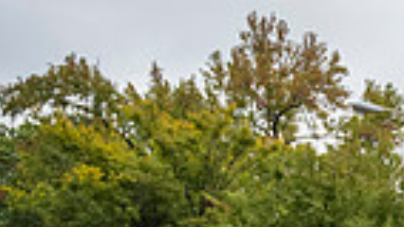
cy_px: 367
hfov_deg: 16.2
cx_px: 802
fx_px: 1104
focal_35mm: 103
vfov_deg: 11.2
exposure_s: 1/1600
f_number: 4
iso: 640
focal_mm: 24
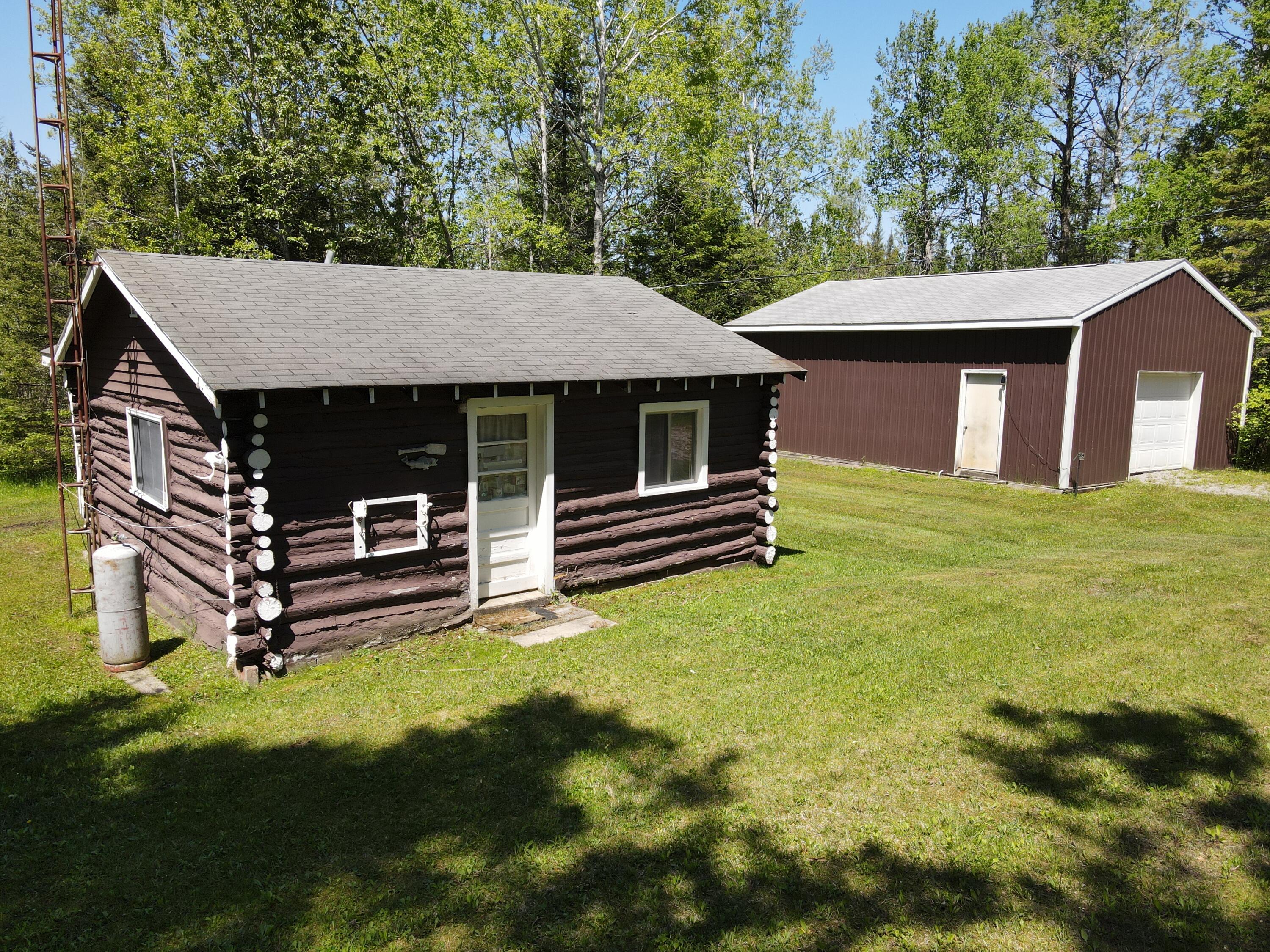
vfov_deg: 56.8
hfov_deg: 71.6
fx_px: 881
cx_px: 635
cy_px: 476
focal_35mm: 24
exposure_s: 1/400
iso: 100
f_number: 2.8
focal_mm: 4.5
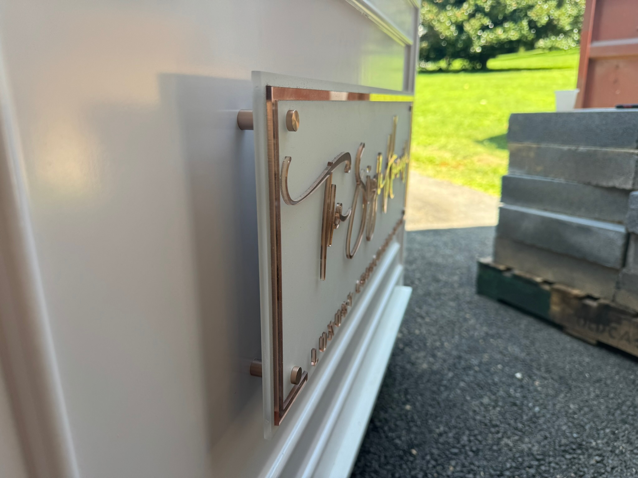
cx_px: 319
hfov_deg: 71.6
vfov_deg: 56.8
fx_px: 442
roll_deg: +3.1
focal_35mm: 24
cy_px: 239
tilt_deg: -18.9
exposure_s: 1/467
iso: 80
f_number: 1.78
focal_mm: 6.76
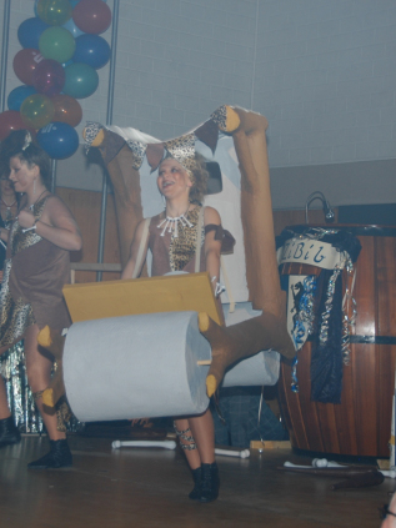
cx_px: 186
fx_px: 1465
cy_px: 263
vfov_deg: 20.4
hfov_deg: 15.4
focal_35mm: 96
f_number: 4.8
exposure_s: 1/60
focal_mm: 44
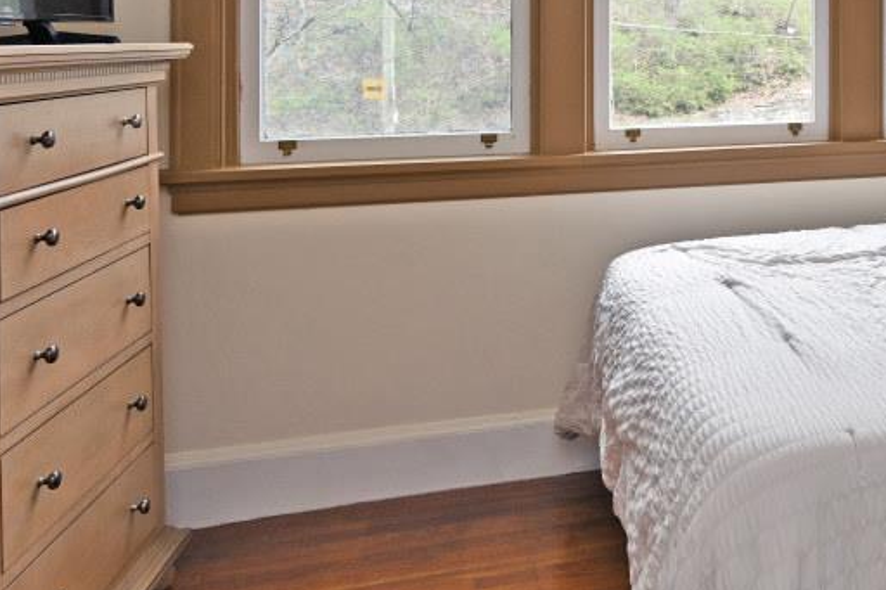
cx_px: 922
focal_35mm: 41
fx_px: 1009
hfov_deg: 40.4
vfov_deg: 30.7
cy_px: 24
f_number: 5.6
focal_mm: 14
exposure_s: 1/100
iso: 200
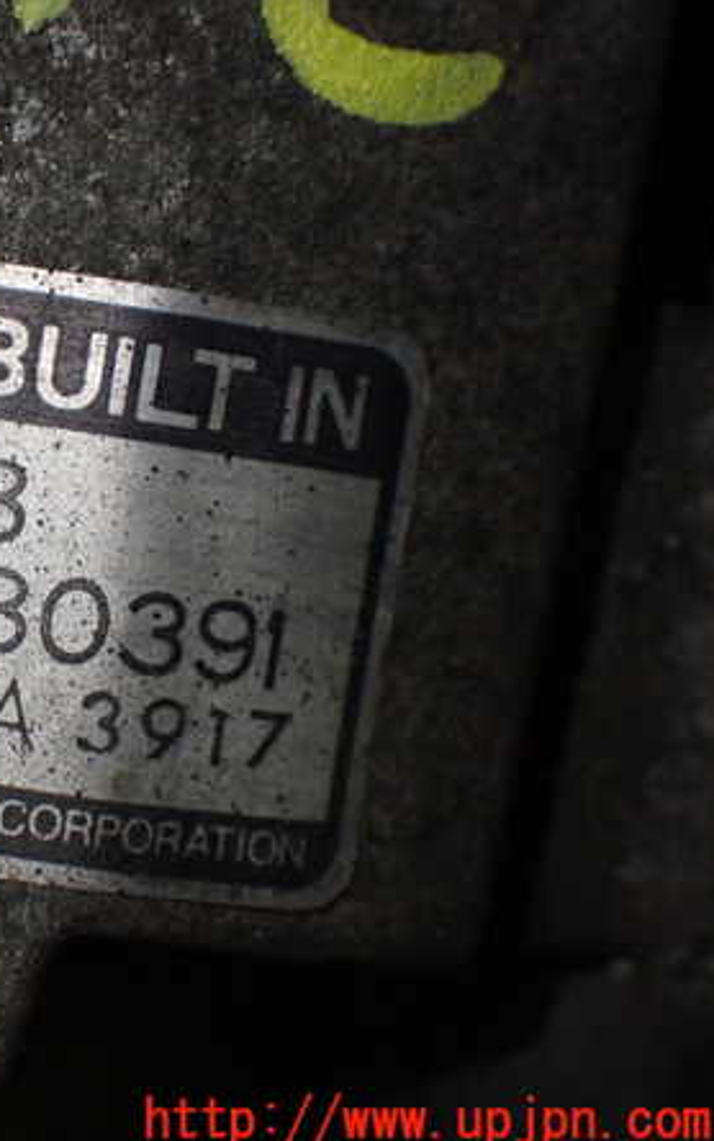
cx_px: -46
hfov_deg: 15.4
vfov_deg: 24.9
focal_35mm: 83
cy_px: 576
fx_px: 2581
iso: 800
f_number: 3.5
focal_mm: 10.35
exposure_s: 1/250
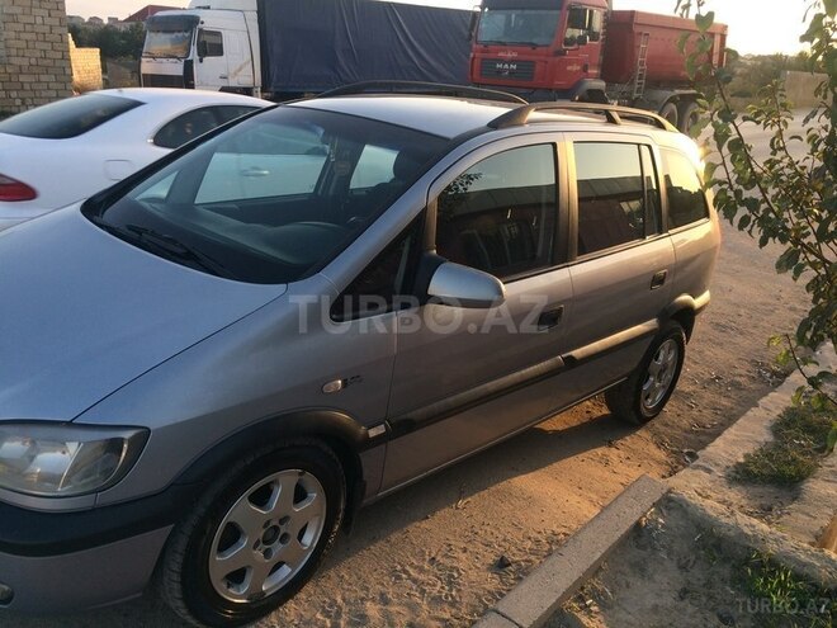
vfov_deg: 48.2
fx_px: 701
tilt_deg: -20.6
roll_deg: -3.1
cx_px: 418
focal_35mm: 29
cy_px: 314
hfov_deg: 61.7
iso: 32
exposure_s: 1/366
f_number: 2.2
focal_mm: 4.15
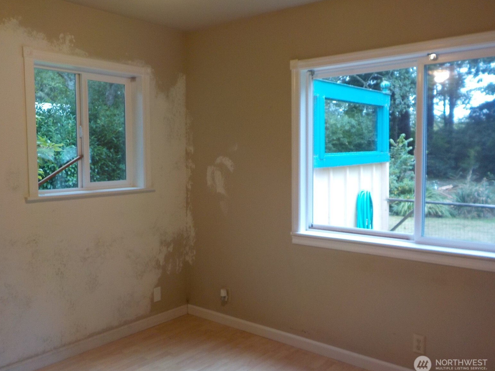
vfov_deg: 45.4
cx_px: 241
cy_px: 186
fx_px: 443
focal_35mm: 31
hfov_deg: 58.3
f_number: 3.3
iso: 180
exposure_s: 1/30
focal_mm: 4.1
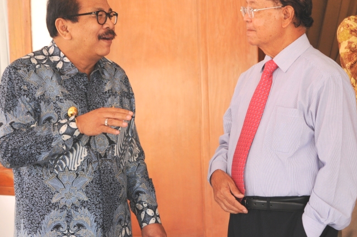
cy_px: 94
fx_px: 1347
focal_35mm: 136
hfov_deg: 15.1
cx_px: 170
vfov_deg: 10.1
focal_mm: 70
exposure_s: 1/80
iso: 640
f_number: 5.3
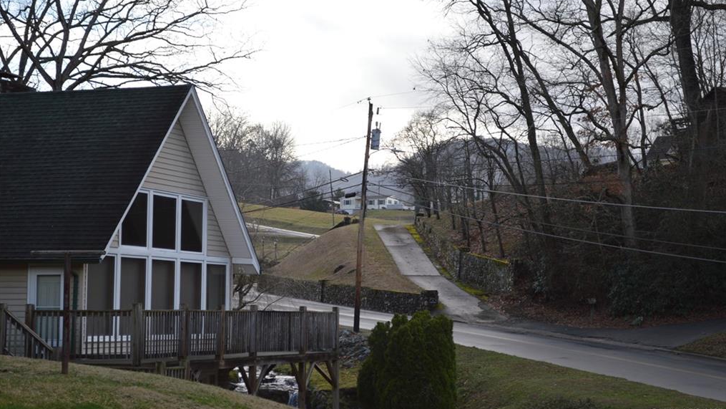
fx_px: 1463
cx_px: 362
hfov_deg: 27.9
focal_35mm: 76
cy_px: 175
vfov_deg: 15.9
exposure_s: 1/200
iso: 100
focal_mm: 48
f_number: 5.6
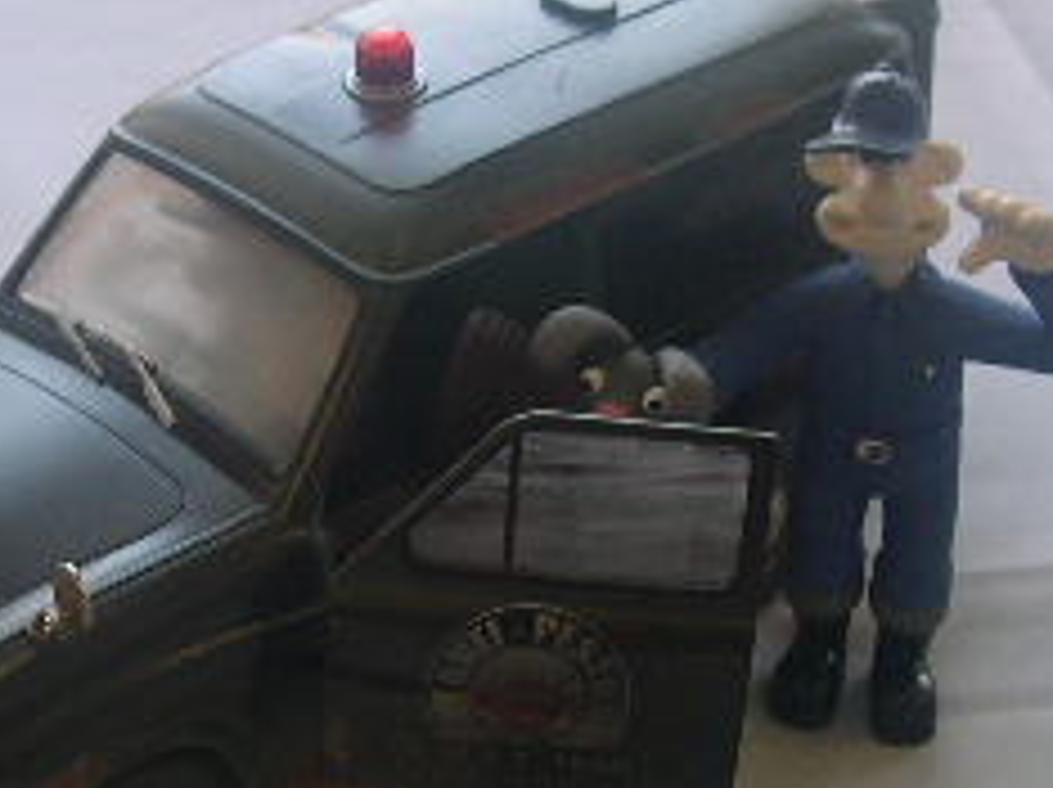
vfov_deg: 14.2
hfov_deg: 18.8
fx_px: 3160
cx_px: 324
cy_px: 536
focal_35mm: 104
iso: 100
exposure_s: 1/44.3
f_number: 2.8
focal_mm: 8
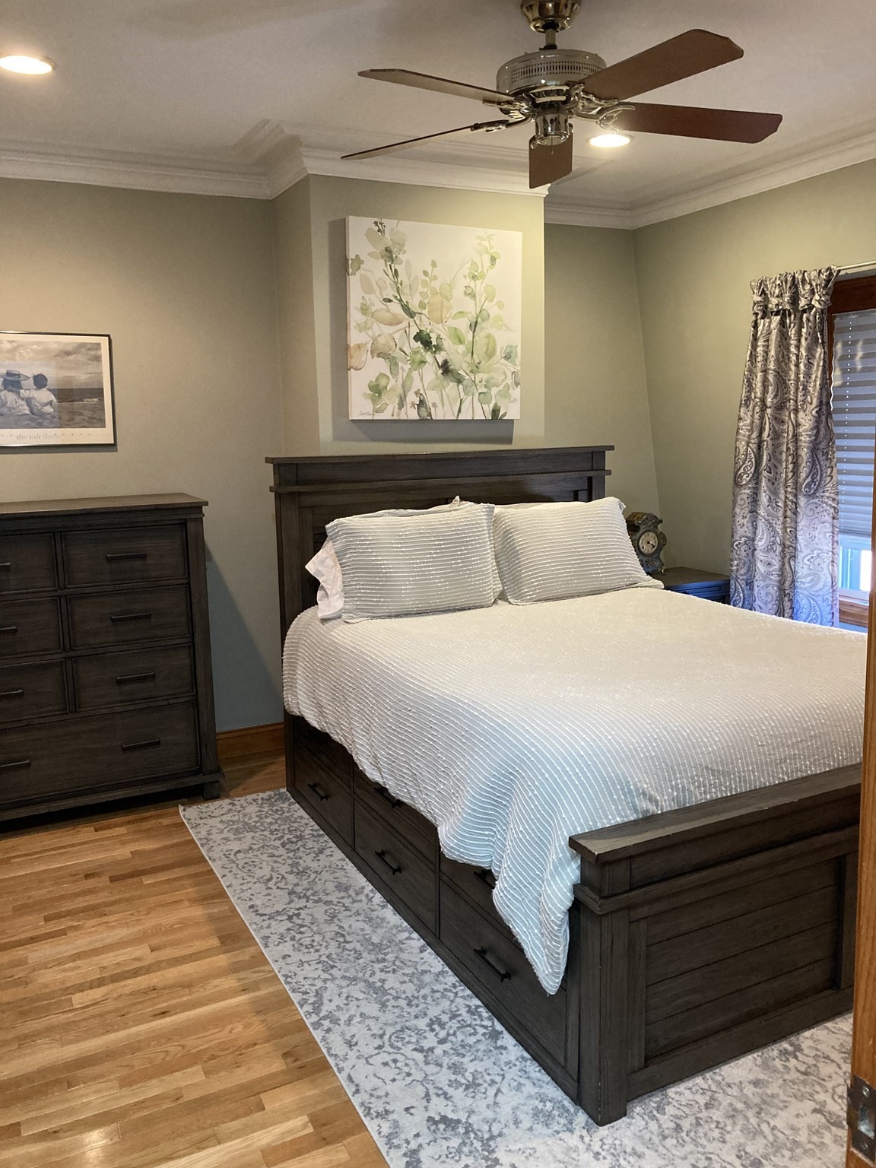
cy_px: 584
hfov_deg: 49.7
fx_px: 945
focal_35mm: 28
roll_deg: -0.7
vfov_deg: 63.4
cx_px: 438
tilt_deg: -8.3
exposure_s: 1/60
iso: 250
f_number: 1.8
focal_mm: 3.99
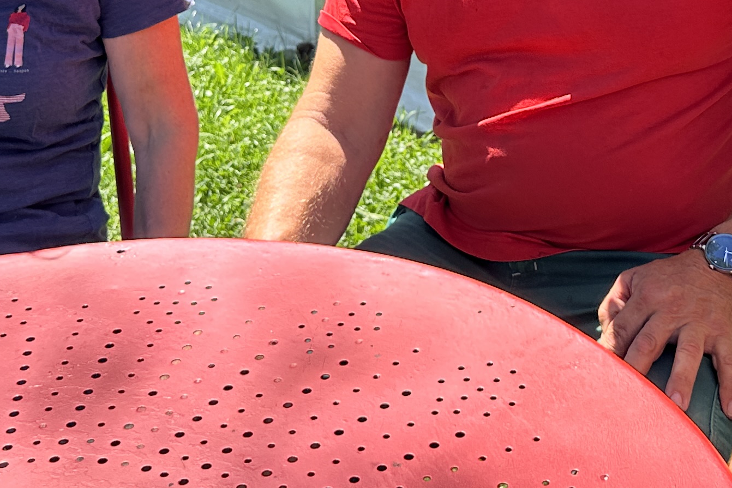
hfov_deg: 26.8
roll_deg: +0.6
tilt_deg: -7.4
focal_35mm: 75
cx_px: 507
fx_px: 1525
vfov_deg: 17.1
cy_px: -156
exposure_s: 1/1212
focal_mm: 6.86
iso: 80
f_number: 1.78
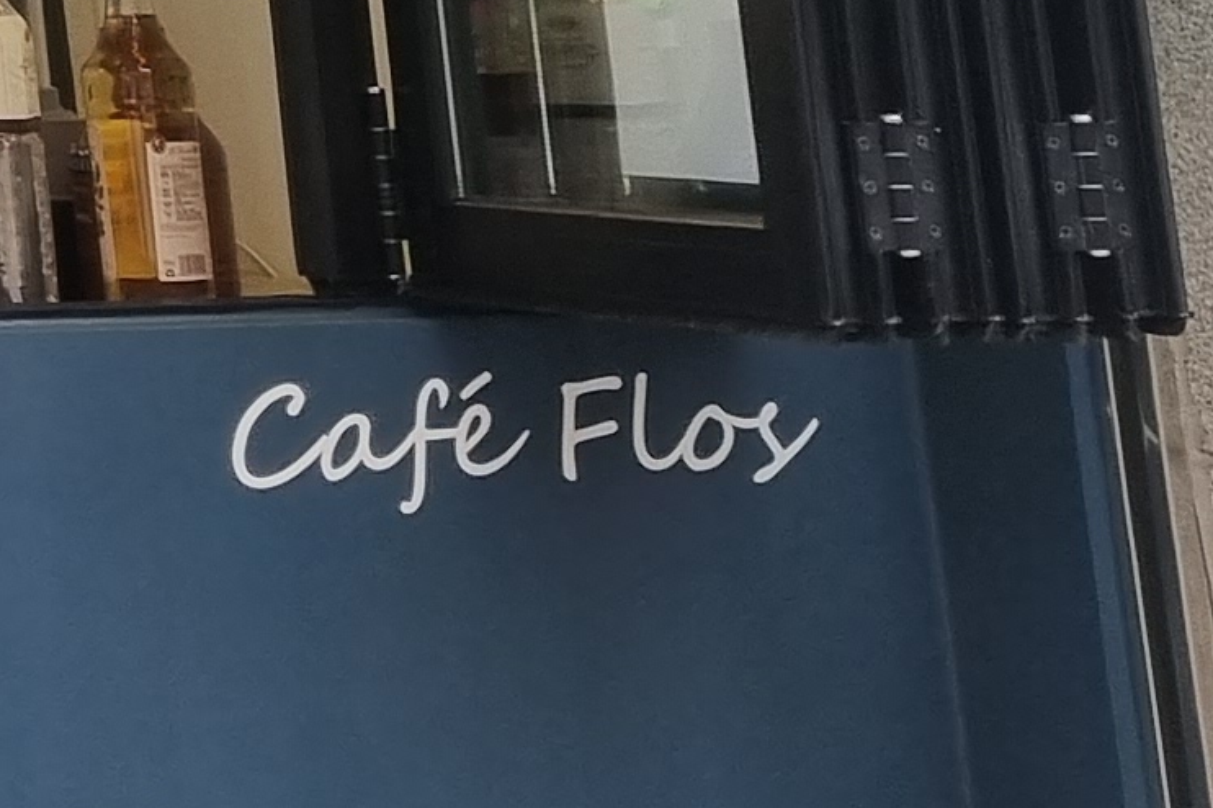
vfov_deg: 8.6
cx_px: -1532
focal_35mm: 147
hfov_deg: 11.8
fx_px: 4951
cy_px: -1019
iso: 50
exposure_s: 1/282
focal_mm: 5.4
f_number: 1.8
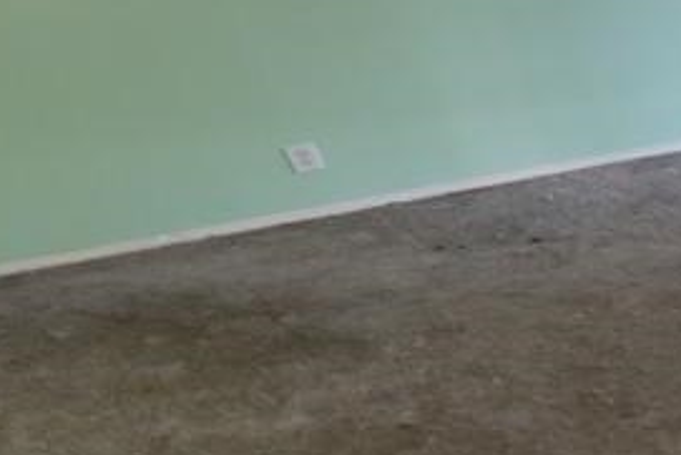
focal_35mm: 59
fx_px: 1117
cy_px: 108
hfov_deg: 31.2
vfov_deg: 22.8
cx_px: 694
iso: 125
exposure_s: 1/24
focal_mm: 6.7
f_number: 1.8
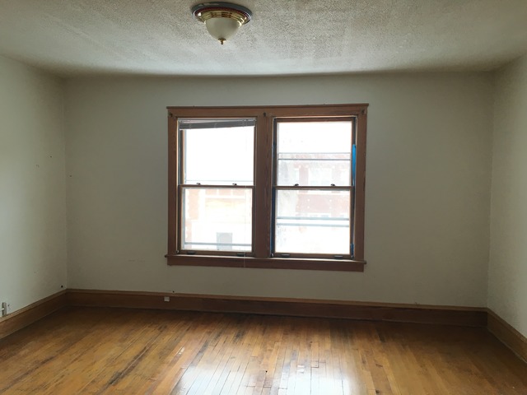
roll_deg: -0.6
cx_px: 264
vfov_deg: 48.2
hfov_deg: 61.7
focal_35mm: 29
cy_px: 198
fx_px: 442
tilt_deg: -2.3
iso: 25
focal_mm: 4.15
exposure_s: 1/40
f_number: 2.2
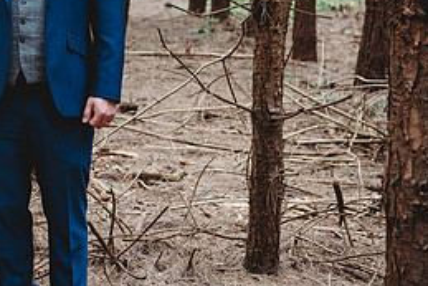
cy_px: 57
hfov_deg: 16.1
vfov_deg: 11.1
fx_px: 1463
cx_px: -50
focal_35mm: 123
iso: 720
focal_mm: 55
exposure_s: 1/200
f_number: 3.5
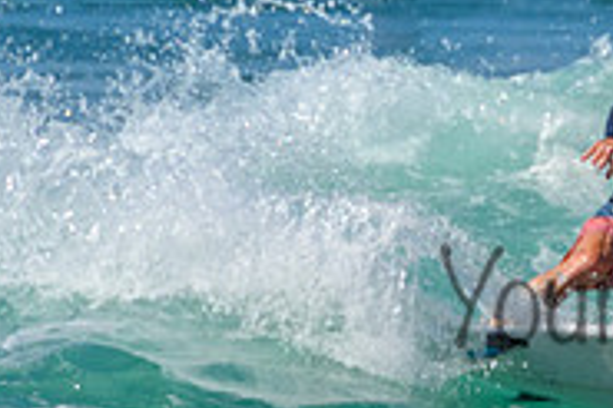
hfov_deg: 0.6
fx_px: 58760
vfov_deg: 0.4
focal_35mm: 3454
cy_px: 188
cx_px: 590
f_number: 11
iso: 900
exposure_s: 1/2000
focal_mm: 800
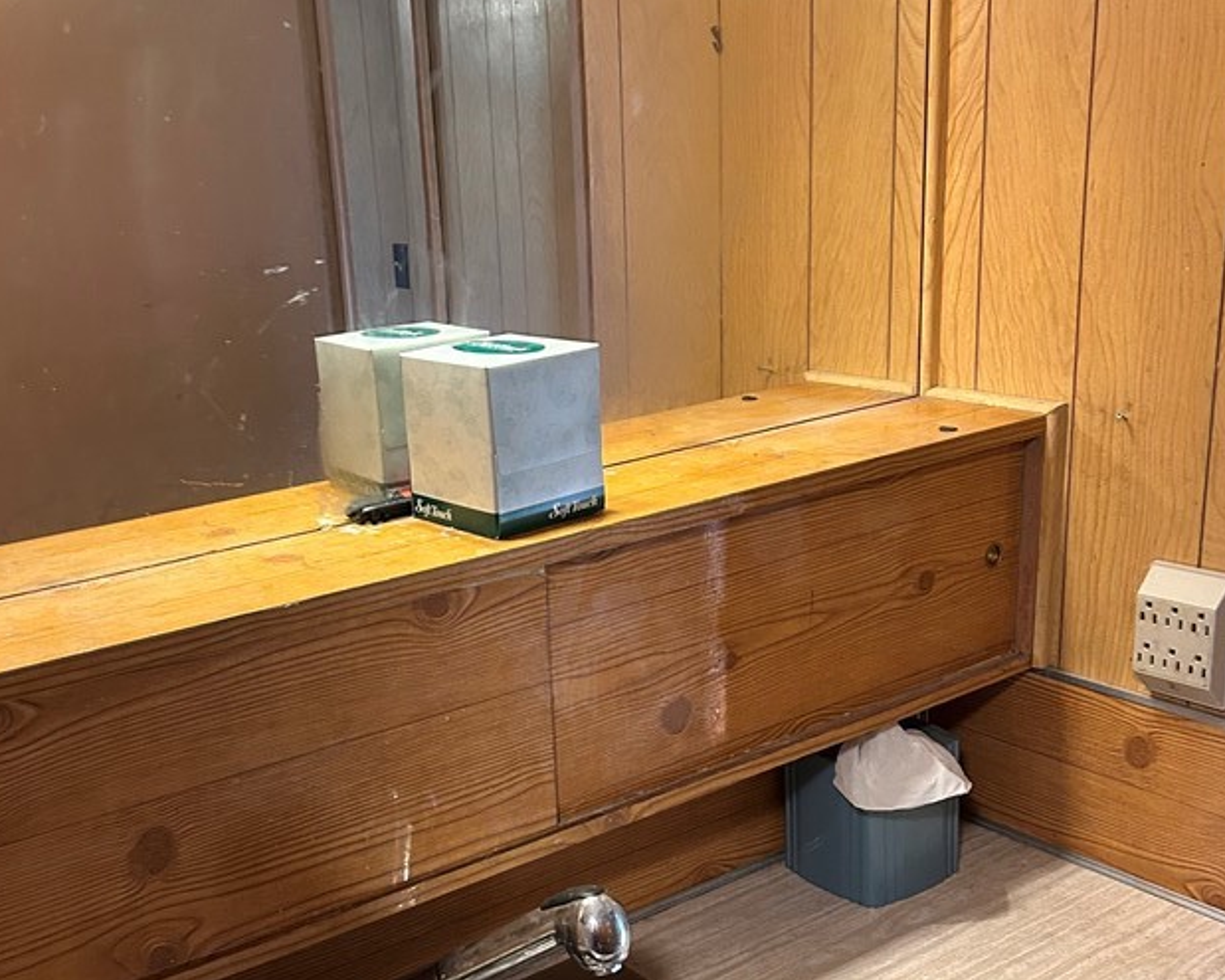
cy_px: 647
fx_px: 1522
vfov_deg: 35.3
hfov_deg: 43.7
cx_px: 513
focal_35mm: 42
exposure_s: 1/60
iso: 320
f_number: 1.5
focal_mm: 5.7
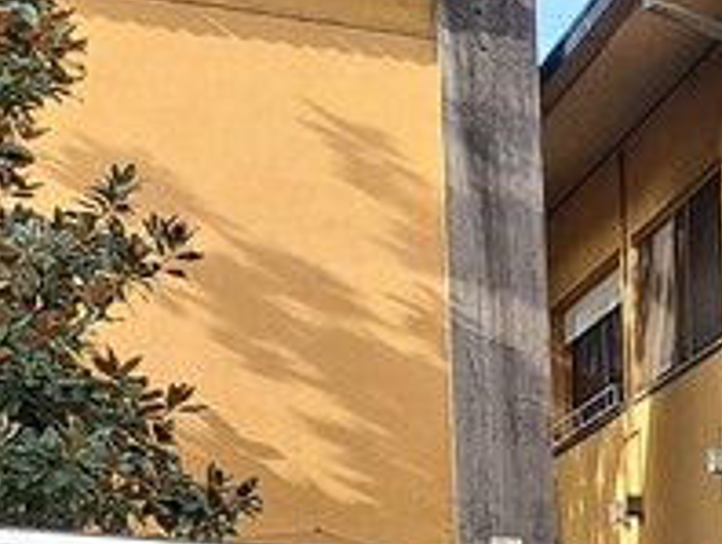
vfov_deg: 10.4
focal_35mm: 129
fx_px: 2694
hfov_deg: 12.5
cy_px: 1179
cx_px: 1634
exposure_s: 1/327
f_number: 2
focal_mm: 4.6
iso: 32
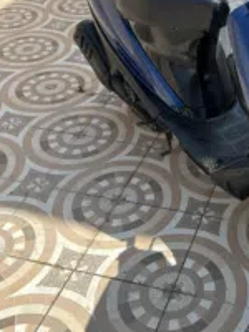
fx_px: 499
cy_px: 124
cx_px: 241
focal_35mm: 52
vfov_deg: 36.6
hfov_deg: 26.7
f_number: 1.5
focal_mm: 5.7
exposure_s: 1/1972
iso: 50
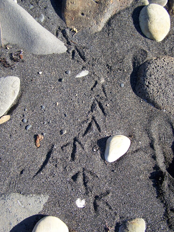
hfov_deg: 36.8
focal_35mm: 39
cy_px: 119
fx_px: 261
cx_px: 86
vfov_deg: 47.8
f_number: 2.8
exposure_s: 1/500
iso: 80
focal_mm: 6.3
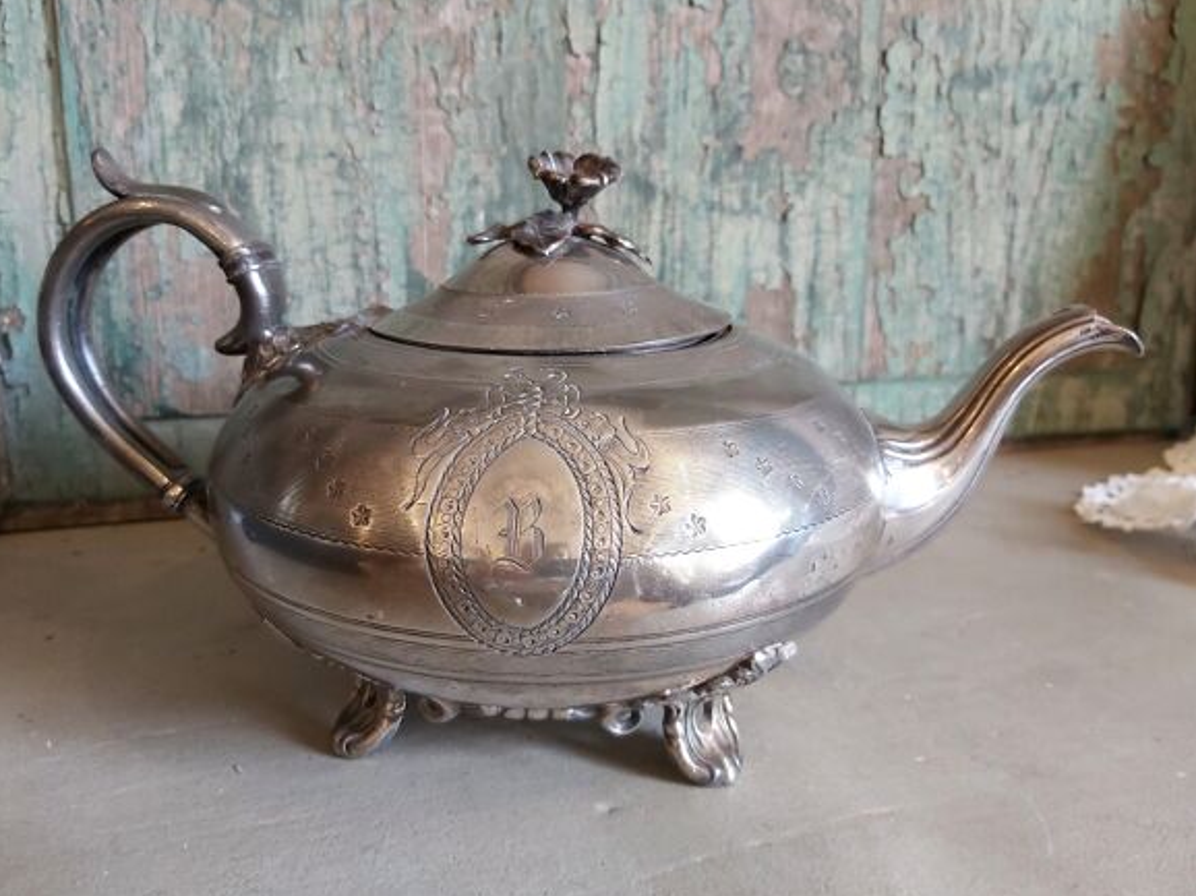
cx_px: 581
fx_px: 932
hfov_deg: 65.3
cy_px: 459
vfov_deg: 51.3
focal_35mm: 27
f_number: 1.7
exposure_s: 1/60
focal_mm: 3.92
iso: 200
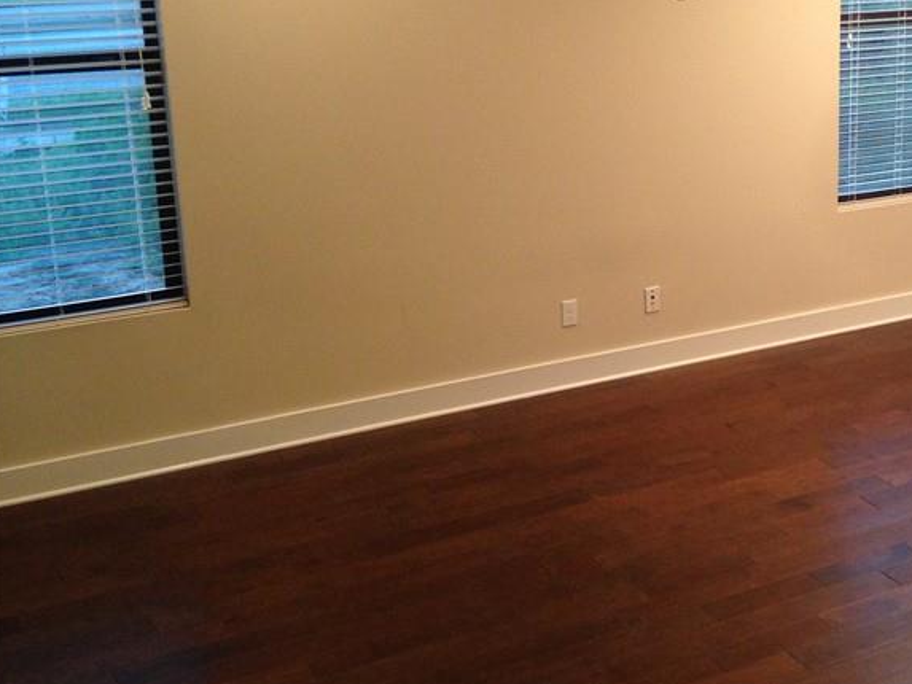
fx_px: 1555
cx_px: 805
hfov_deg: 31.3
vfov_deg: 24.7
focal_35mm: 59
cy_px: 250
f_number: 2.4
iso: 125
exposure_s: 1/20
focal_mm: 4.12
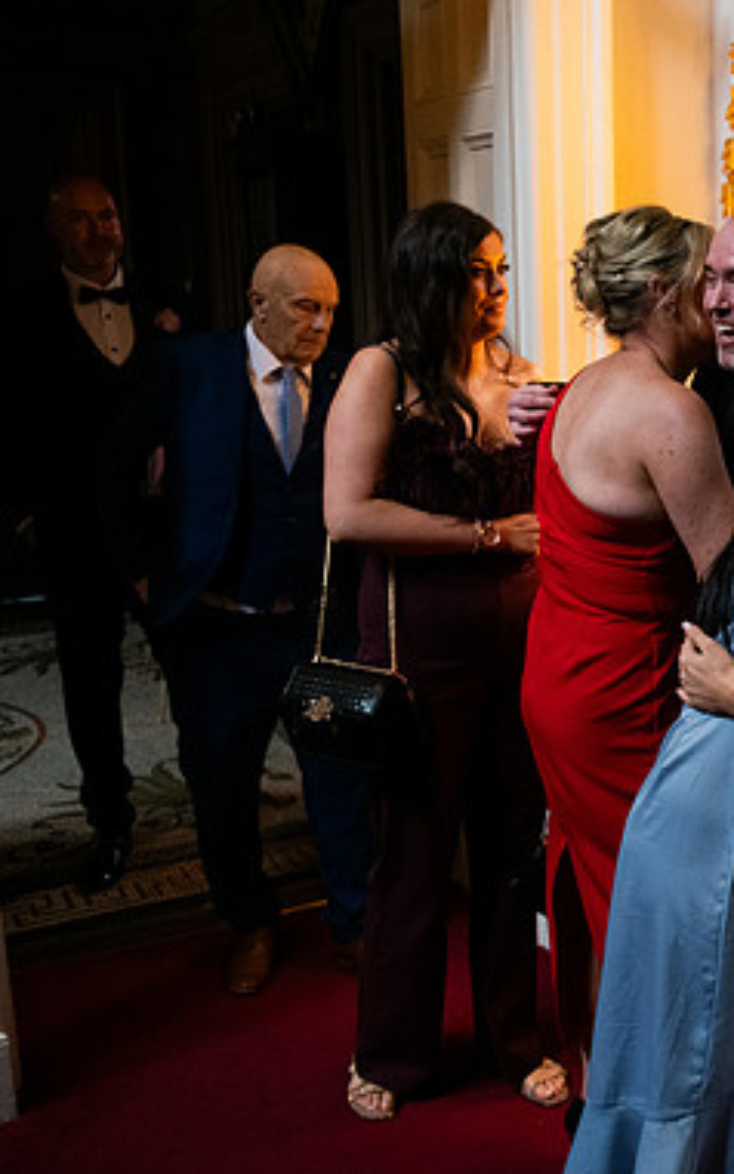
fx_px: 1441
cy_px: 584
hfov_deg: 26.0
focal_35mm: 45
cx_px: 845
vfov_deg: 44.4
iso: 1600
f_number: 3.5
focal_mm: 29
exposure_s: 1/160
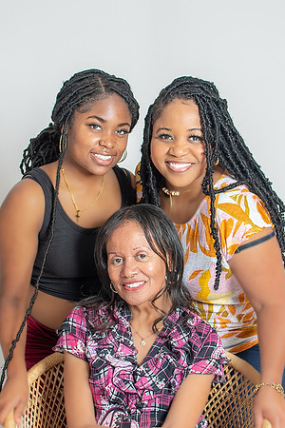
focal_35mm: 88
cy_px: 197
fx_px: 1045
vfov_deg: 23.1
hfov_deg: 15.5
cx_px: 125
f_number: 3.5
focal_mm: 35
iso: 100
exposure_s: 1/125
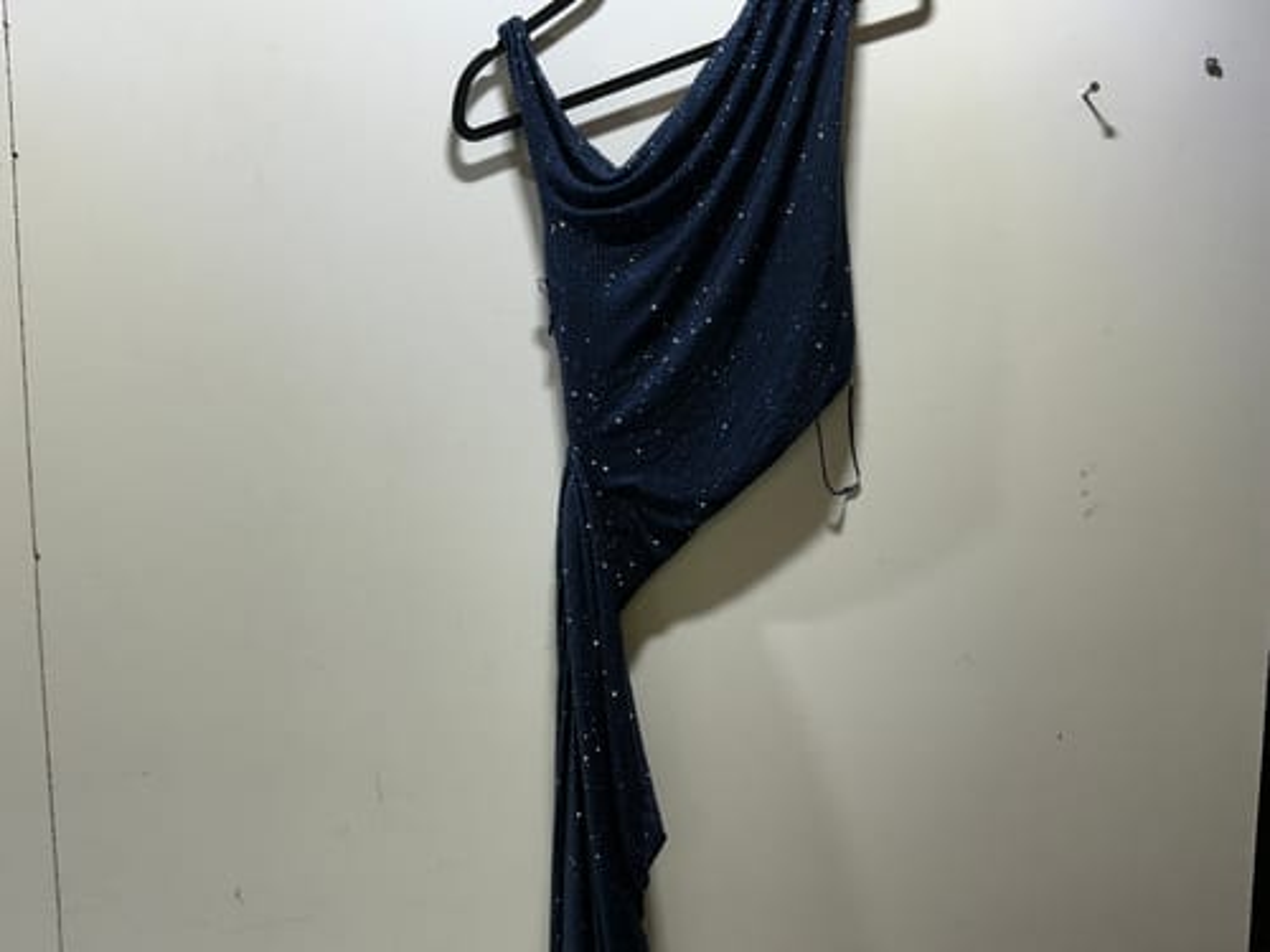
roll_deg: +0.2
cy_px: 476
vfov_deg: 49.7
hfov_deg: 63.4
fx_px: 1027
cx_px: 635
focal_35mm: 28
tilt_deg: -7.2
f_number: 1.8
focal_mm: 3
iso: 25
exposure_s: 1/100
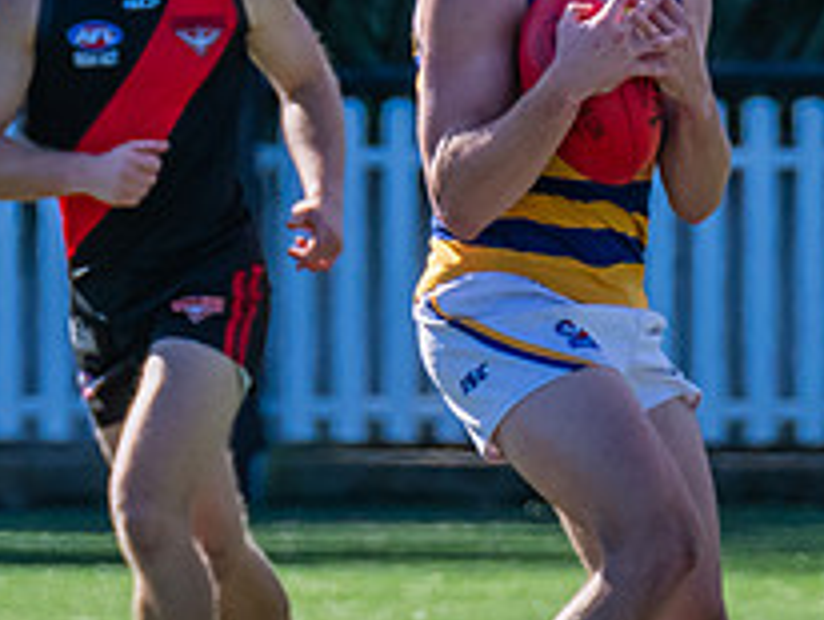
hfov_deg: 0.9
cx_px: 589
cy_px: 319
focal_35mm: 2091
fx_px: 49832
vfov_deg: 0.7
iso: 800
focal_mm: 440
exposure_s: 1/1250
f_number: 9
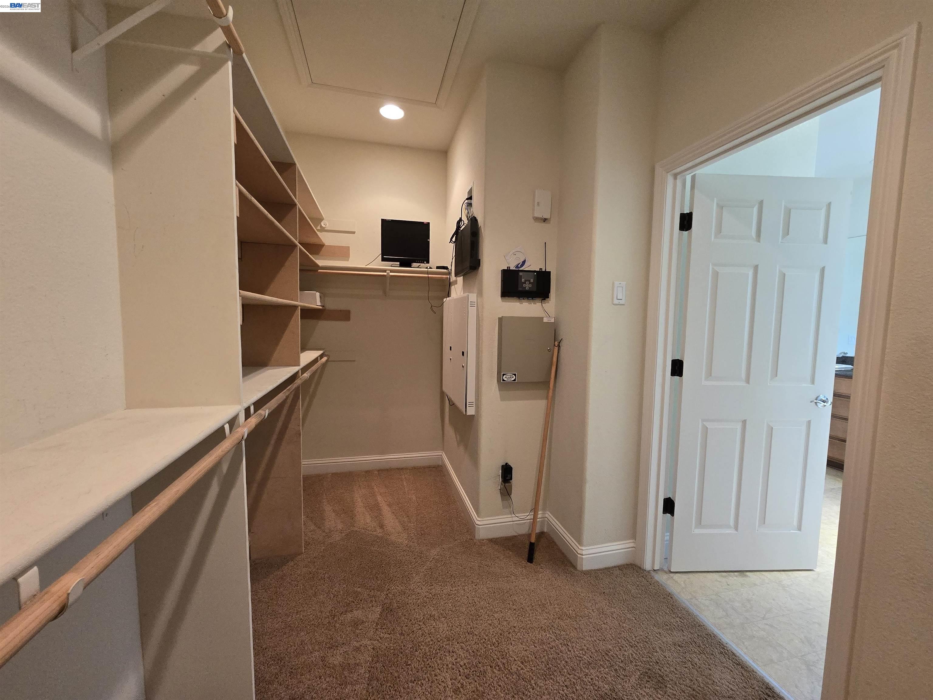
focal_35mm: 13
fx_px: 350
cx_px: 466
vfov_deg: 89.9
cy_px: 350
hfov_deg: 106.2
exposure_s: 1/60
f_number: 2.2
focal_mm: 2.2
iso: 500
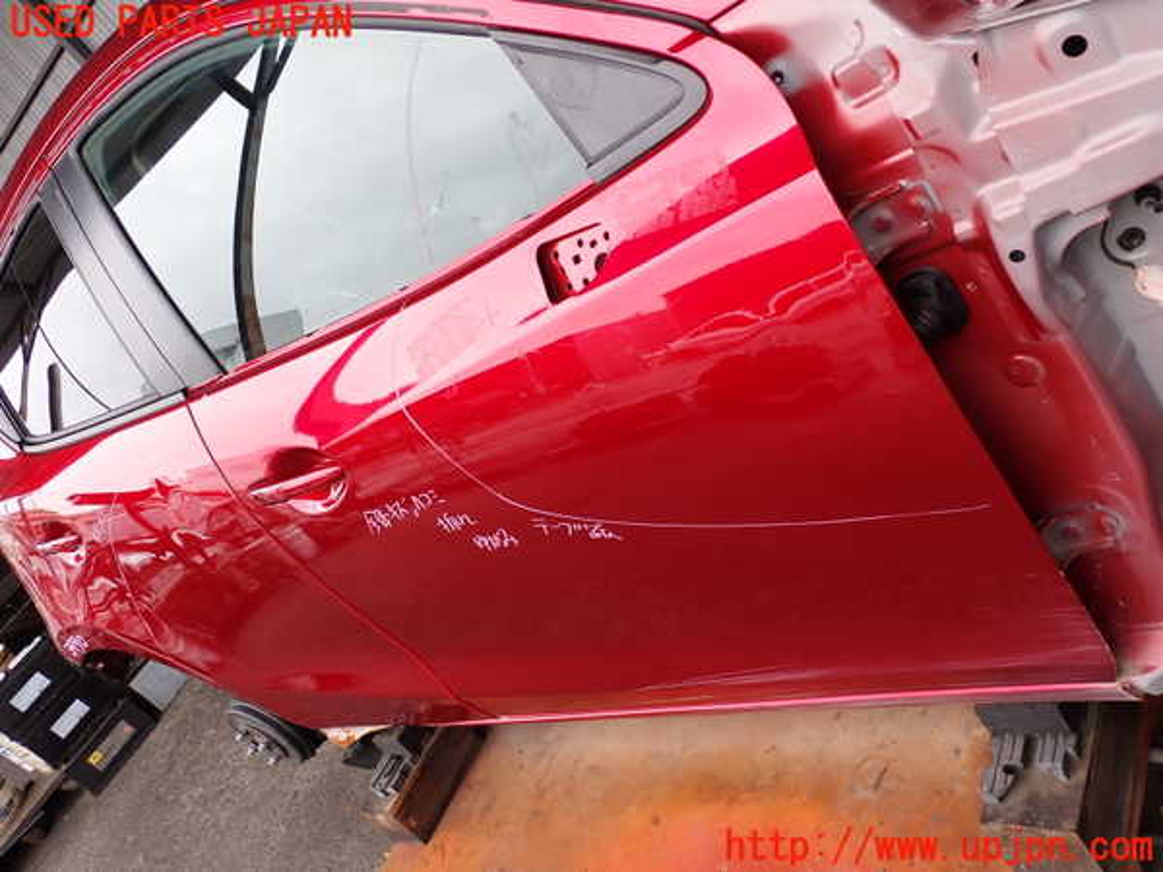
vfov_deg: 46.8
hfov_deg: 60.0
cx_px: 582
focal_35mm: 30
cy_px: 436
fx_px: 1008
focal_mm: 5.4
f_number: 3.2
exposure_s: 1/60
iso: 100
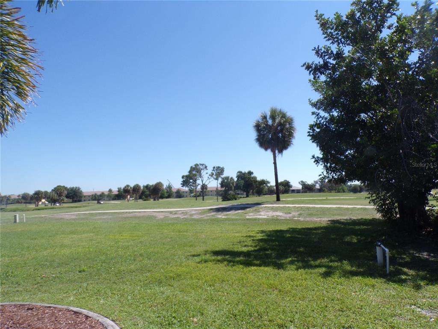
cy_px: 164
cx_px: 219
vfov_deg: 56.8
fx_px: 304
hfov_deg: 71.6
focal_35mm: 24
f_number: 5.8
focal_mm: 4.3
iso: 80
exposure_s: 1/280
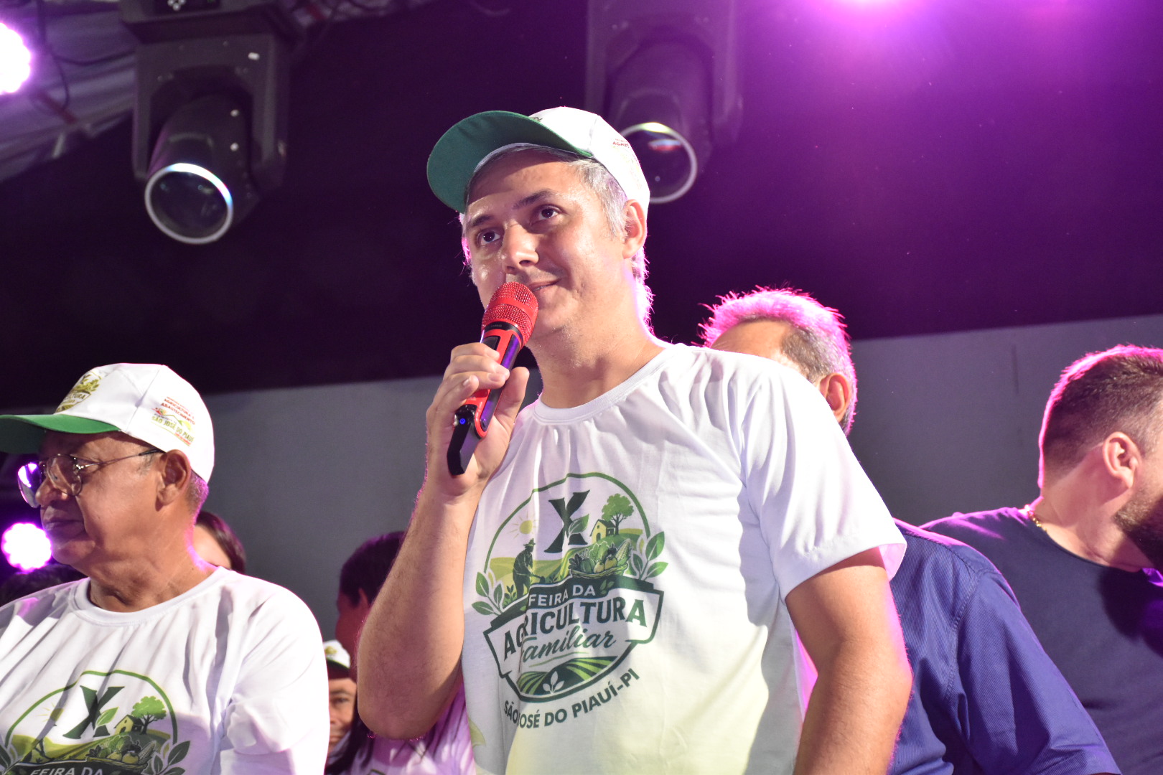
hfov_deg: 26.0
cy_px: 388
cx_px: 582
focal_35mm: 78
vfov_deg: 17.5
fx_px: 2520
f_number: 5.6
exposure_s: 1/100
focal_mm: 52
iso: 3200
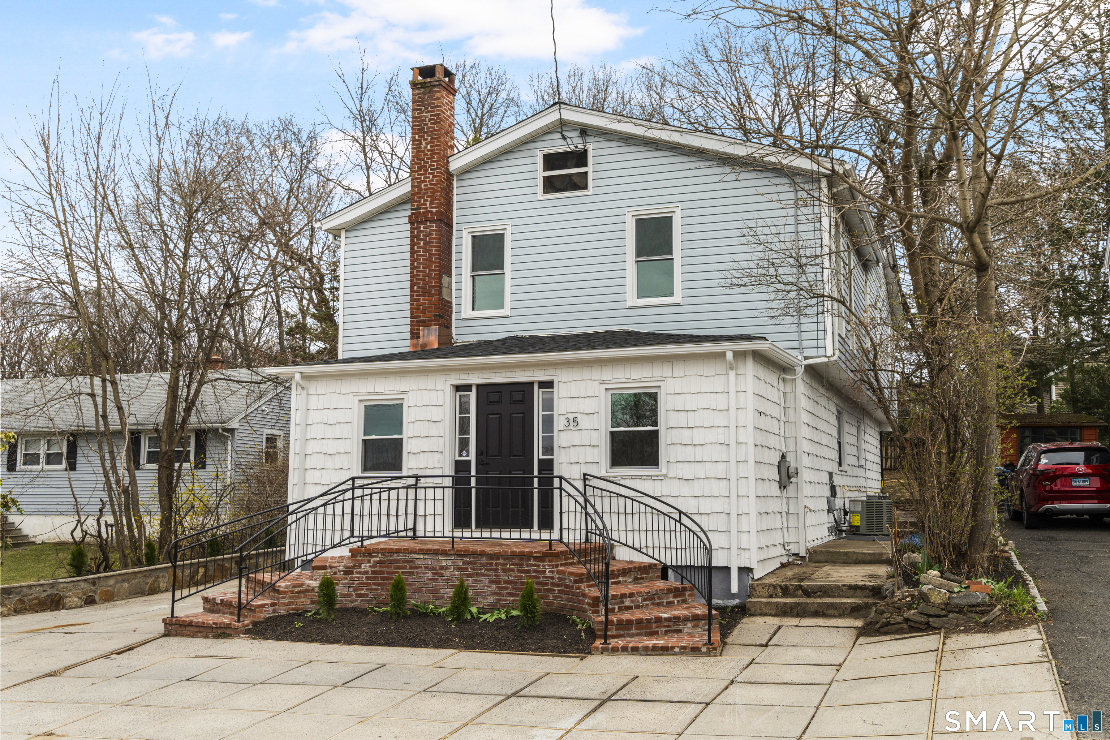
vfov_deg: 37.9
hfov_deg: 54.4
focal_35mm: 35
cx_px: 555
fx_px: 1079
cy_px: 370
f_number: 9
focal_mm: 35
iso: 200
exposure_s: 1/20
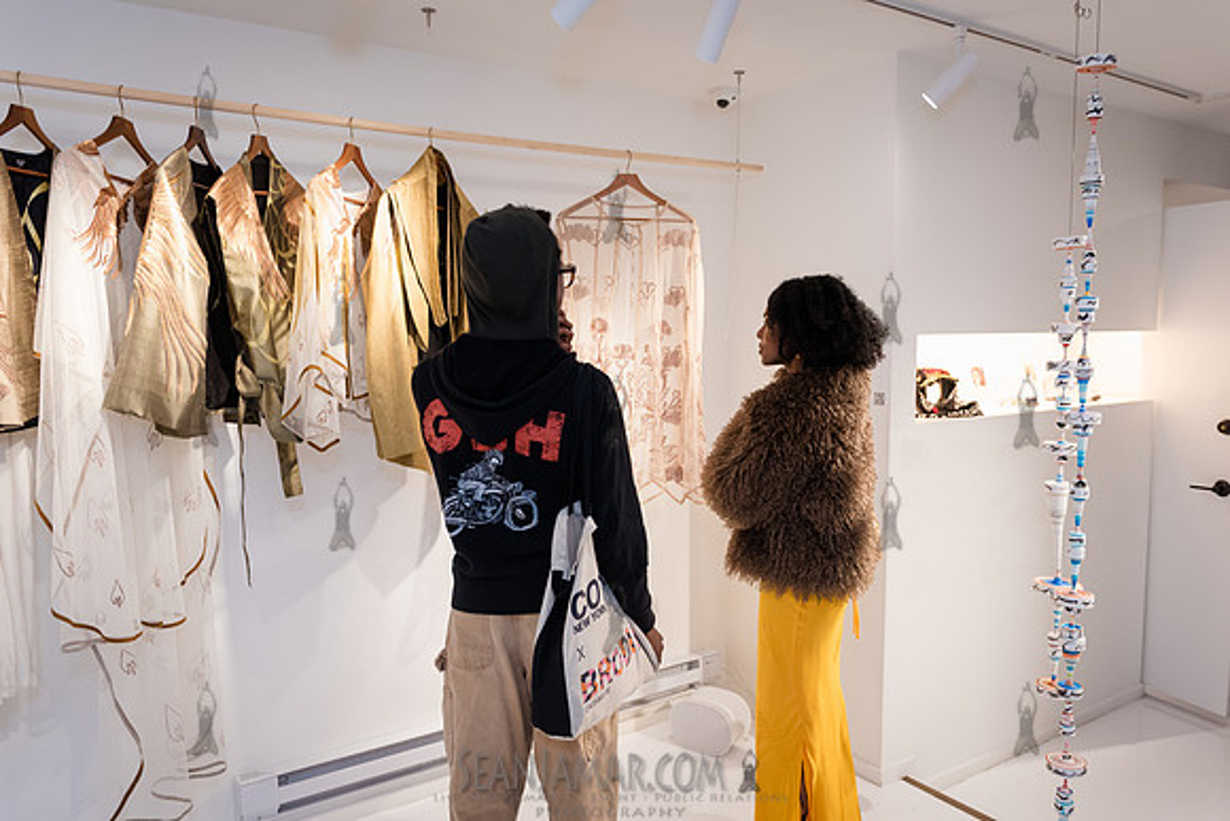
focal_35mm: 26
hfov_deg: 68.7
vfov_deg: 49.0
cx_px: 615
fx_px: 899
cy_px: 410
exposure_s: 1/200
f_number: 4
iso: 1600
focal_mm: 26
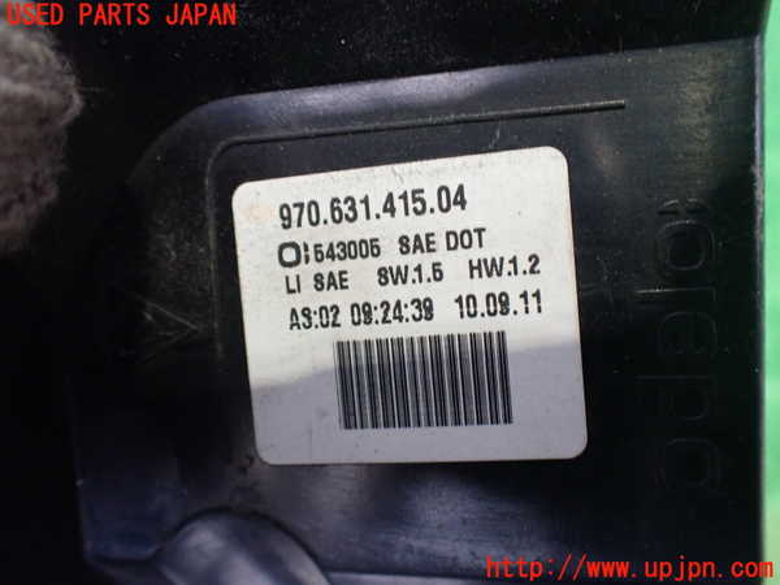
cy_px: 292
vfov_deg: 46.8
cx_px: 390
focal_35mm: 30
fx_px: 676
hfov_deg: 60.0
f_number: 2.3
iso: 800
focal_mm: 5.4
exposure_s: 1/60
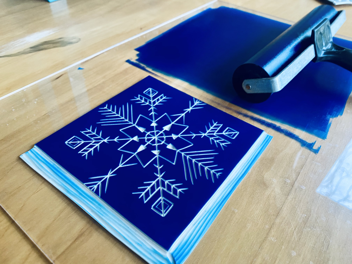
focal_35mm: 26
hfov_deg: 67.3
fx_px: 264
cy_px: 132
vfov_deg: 53.1
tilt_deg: -44.0
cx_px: 176
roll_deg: -3.5
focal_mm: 4.25
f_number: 1.8
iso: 400
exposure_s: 1/60
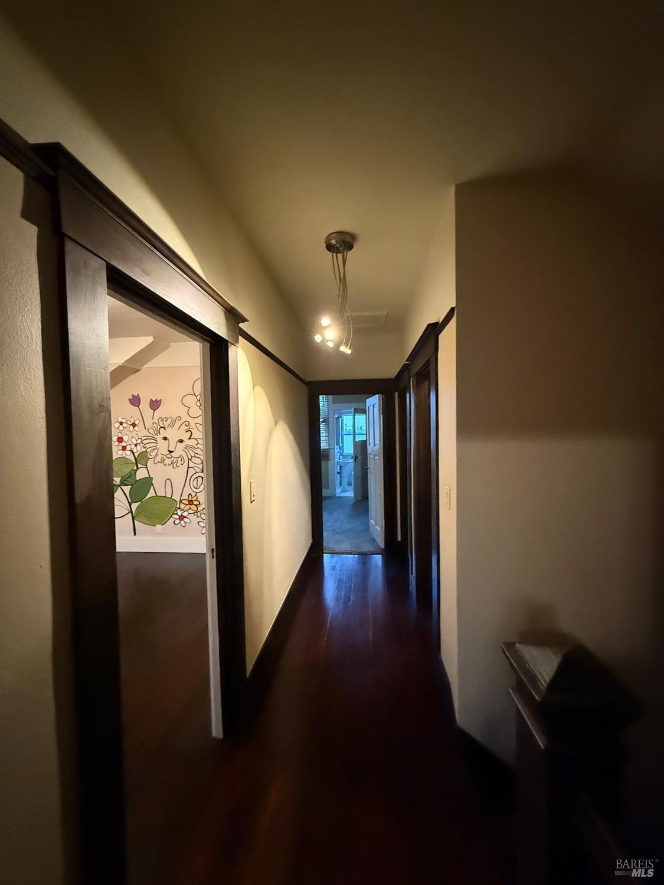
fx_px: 358
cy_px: 442
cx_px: 332
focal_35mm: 14
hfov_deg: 85.7
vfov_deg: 102.1
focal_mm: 2.22
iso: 1250
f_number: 2.2
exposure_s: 1/60
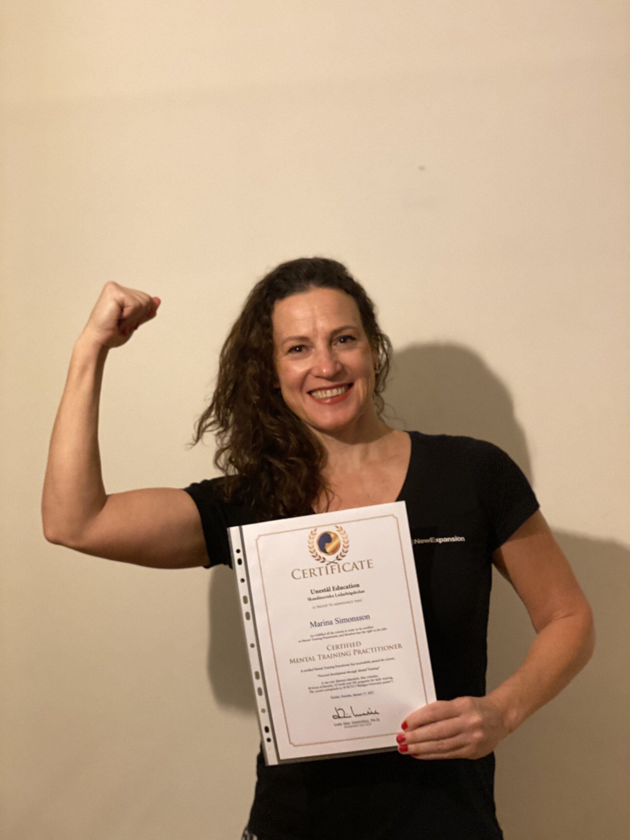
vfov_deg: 36.8
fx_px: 1262
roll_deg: -0.1
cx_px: 315
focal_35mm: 52
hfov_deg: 28.0
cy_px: 420
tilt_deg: +0.2
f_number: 2
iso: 320
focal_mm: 6
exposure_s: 1/20
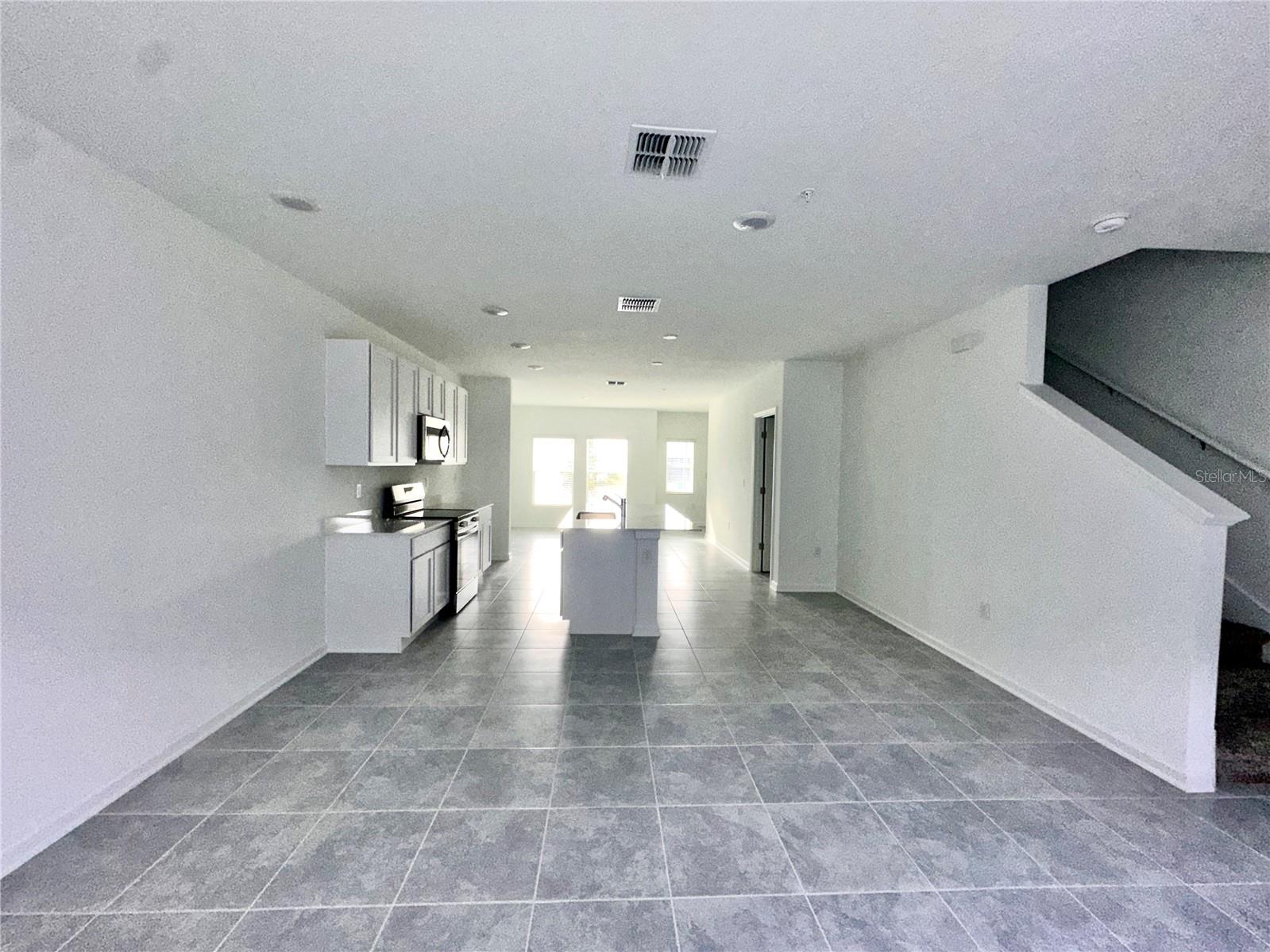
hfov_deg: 102.1
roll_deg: -0.5
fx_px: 514
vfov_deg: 85.7
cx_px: 635
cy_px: 476
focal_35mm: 14
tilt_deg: -1.7
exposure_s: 1/121
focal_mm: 2.22
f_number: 2.2
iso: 125
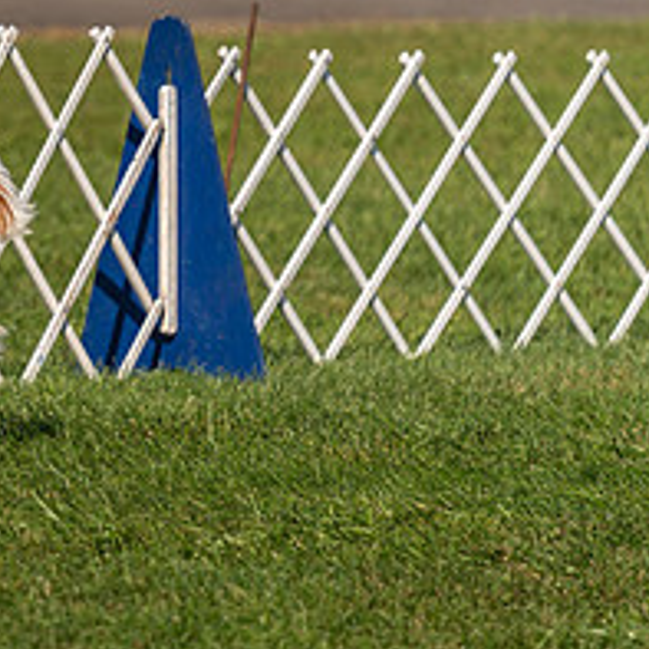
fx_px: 12345
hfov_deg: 3.0
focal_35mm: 582
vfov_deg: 3.0
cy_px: 0
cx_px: -245
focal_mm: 200
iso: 200
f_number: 3.2
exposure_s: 1/3200
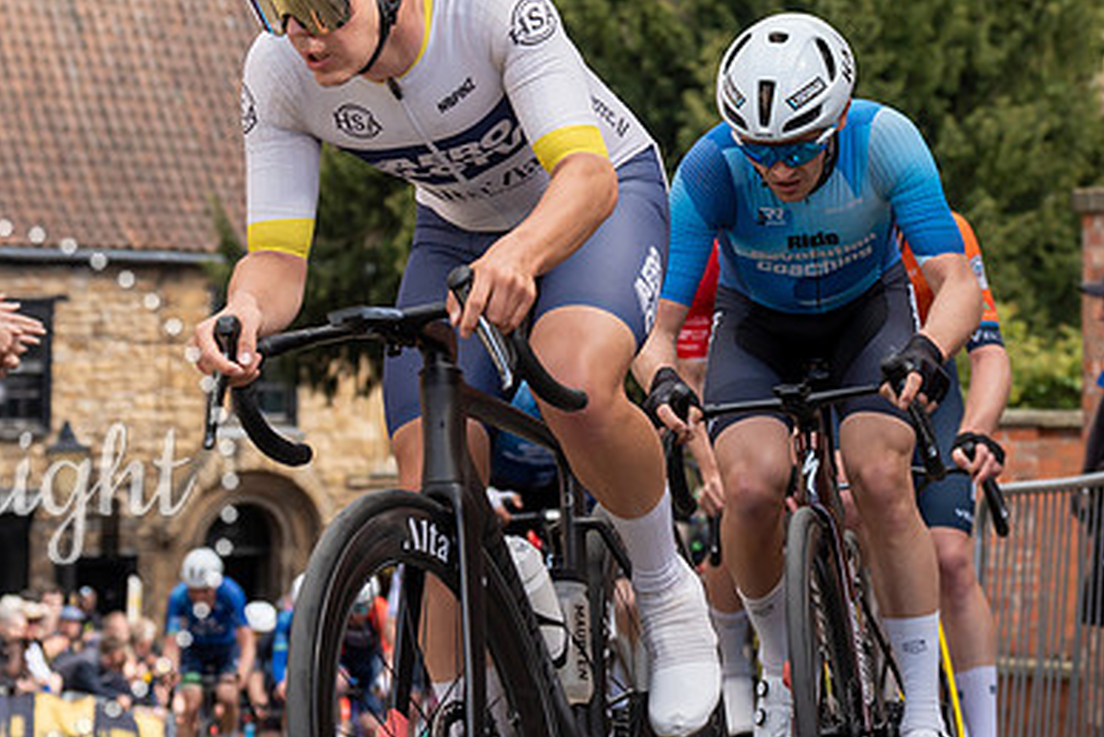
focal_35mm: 169
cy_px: 1
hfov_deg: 12.1
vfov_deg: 8.1
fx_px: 5184
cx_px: 921
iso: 400
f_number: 5
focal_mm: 70
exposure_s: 1/1000
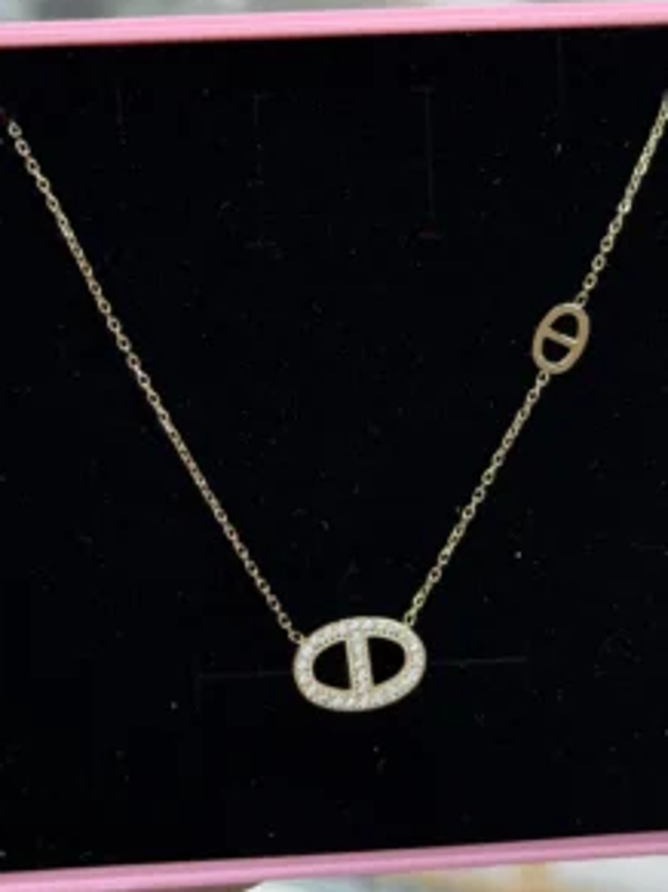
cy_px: 457
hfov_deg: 22.2
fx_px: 1699
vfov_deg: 29.4
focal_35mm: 66
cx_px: 343
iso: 64
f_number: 1.78
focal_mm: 6.76
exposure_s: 1/246
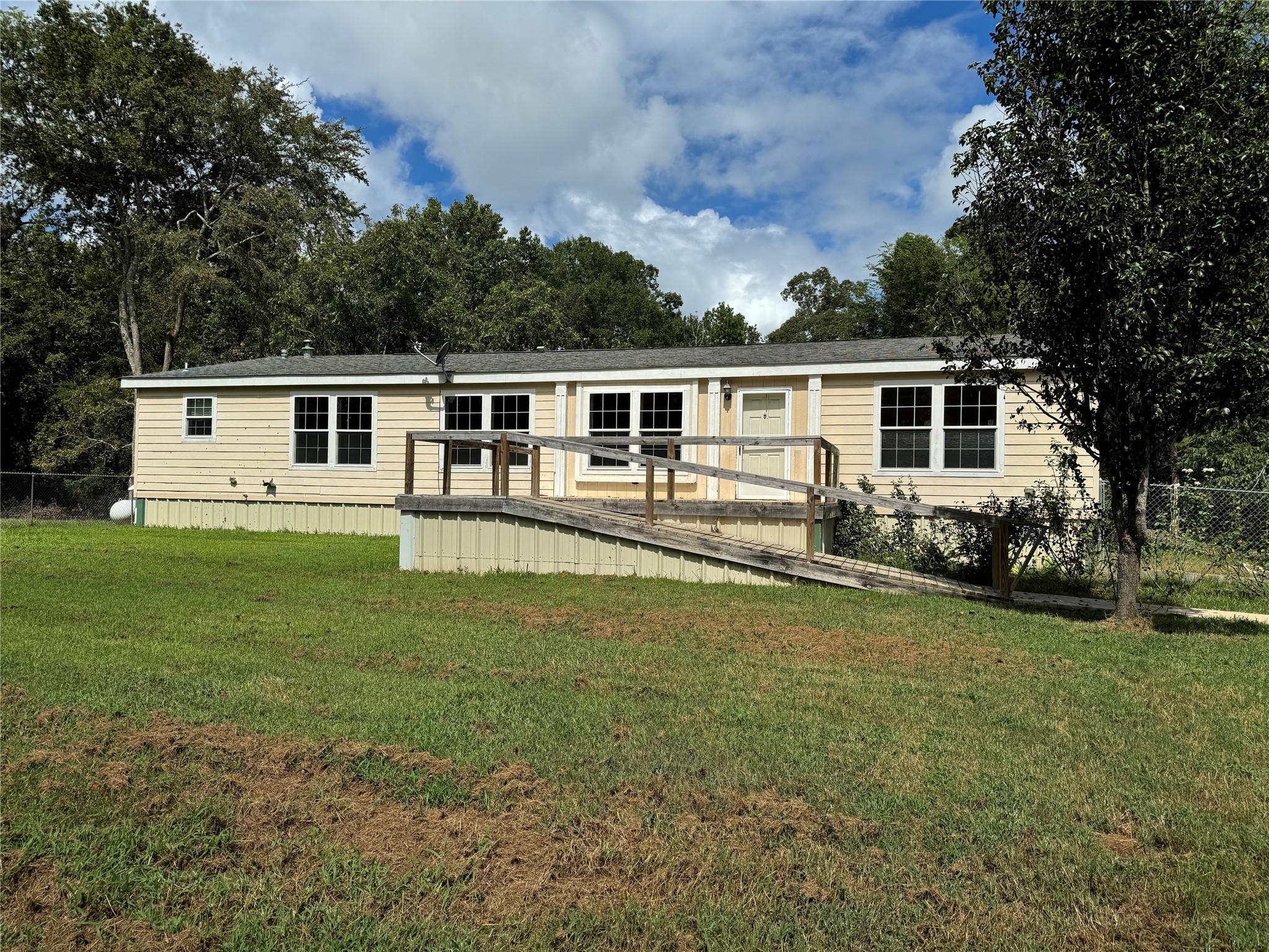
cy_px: 476
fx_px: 880
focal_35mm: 24
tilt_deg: +0.4
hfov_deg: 71.6
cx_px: 634
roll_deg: -1.2
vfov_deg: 56.8
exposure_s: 1/7937
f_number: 1.78
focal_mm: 6.76
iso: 80
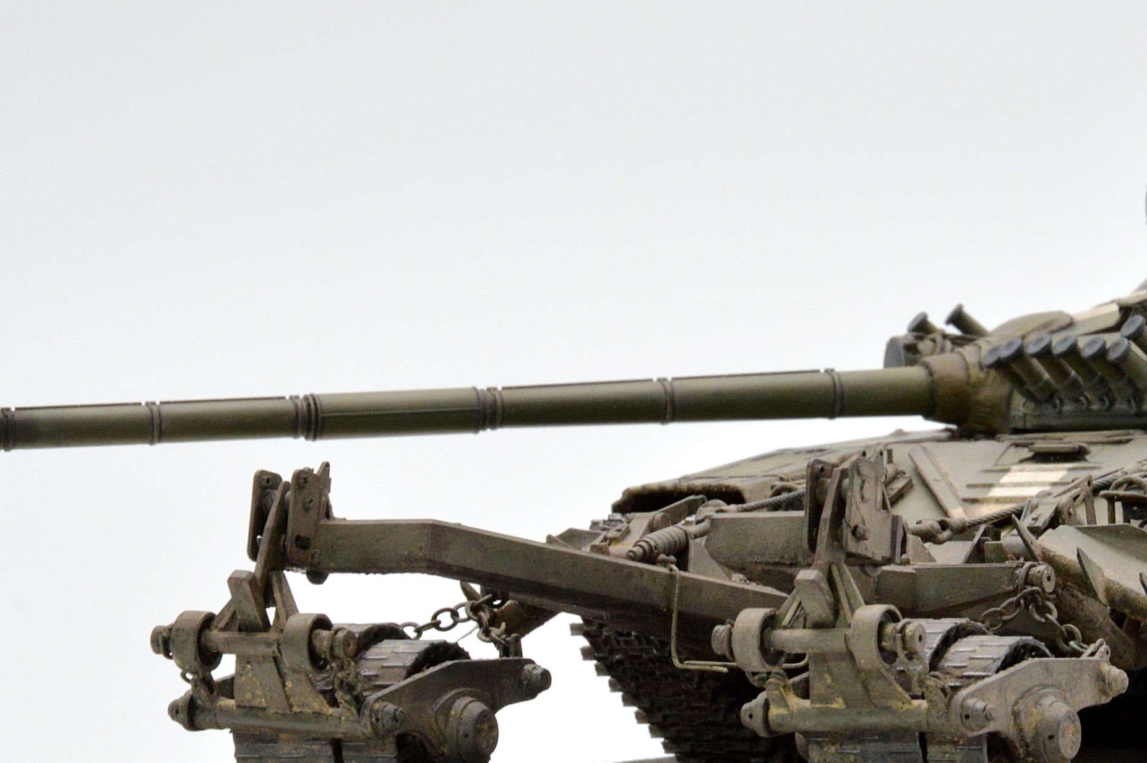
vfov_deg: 5.0
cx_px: 929
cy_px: 329
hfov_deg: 7.5
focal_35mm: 276
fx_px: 8782
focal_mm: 105
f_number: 18
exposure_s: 1/20
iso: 800
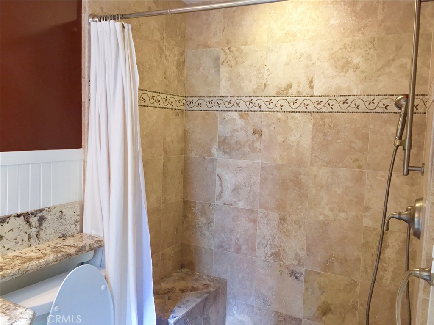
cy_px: 162
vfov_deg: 48.2
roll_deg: -2.3
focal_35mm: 29
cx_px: 217
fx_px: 364
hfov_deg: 61.7
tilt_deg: -3.4
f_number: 2.2
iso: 125
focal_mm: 4.15
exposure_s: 1/30
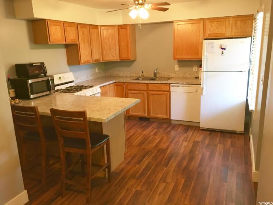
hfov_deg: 61.7
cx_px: 136
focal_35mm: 29
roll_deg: +1.3
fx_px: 229
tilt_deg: -13.5
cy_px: 102
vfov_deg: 48.2
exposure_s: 1/30
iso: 125
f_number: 2.2
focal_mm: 4.15
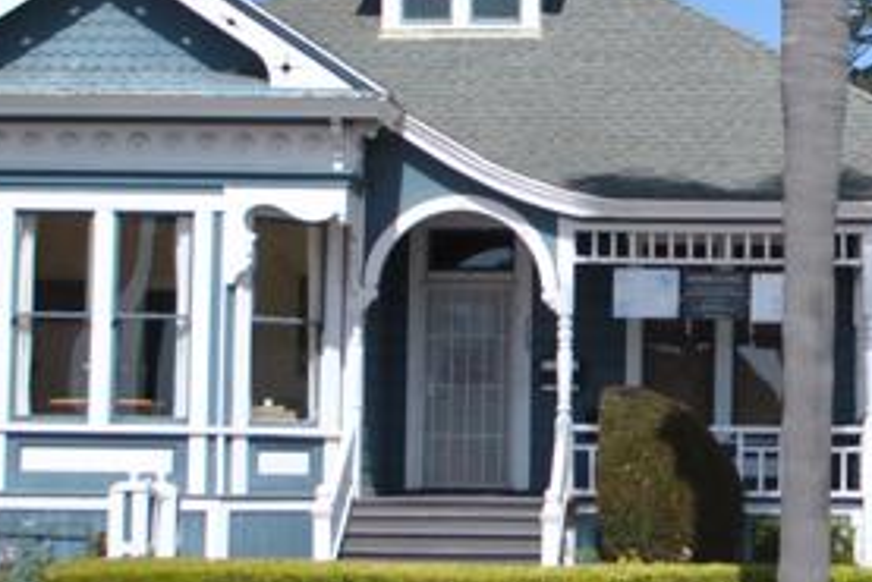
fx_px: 2690
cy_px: 250
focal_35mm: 111
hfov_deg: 18.0
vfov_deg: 12.4
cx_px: 856
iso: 100
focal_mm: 20
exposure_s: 1/1250
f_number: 3.8
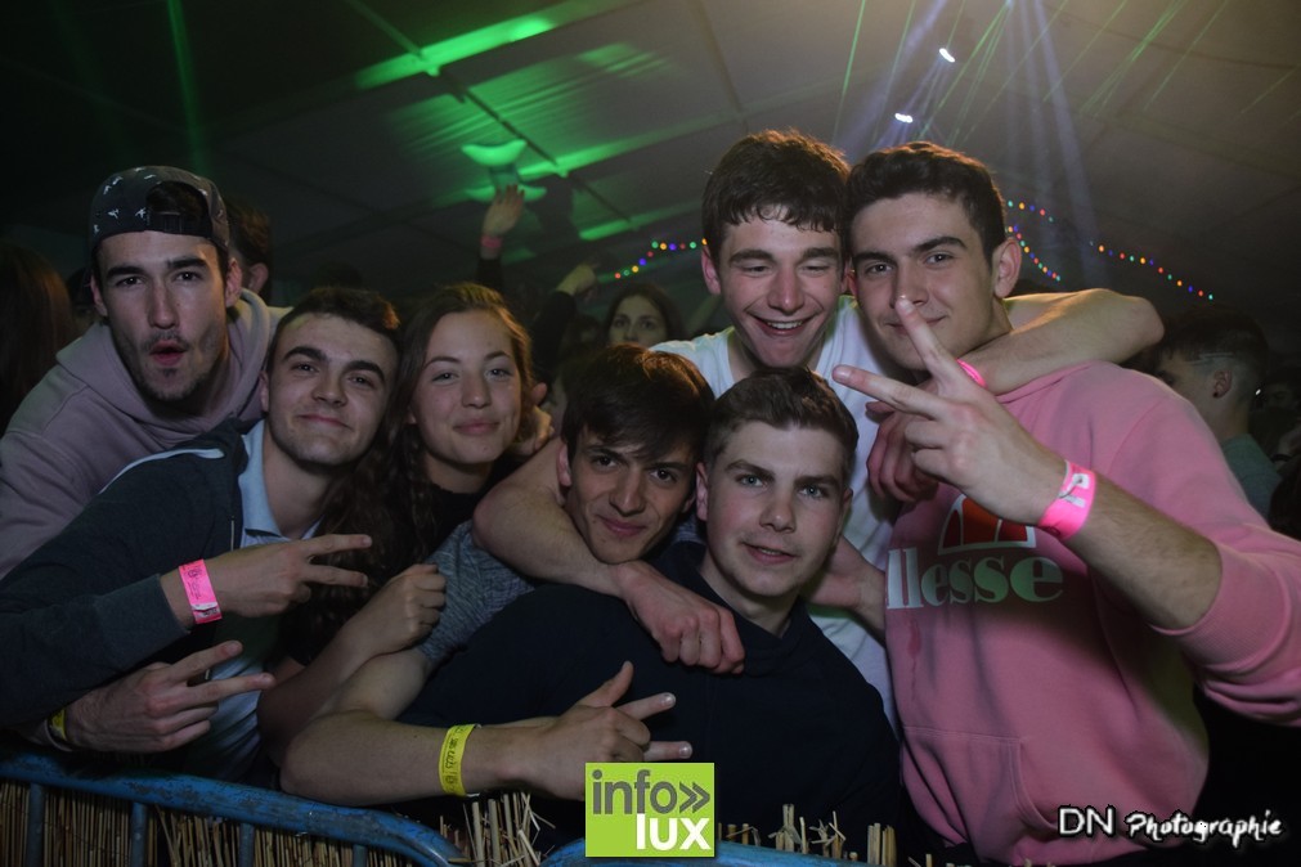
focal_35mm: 30
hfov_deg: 61.9
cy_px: 434
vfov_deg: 43.6
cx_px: 650
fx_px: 1084
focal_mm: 20
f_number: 3.5
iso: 1600
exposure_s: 1/50
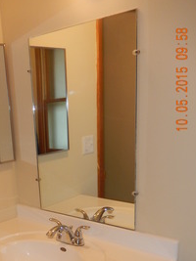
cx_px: 42
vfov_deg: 39.8
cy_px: 222
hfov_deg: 31.4
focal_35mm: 45
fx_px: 340
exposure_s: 1/30
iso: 200
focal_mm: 4.5
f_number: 3.4
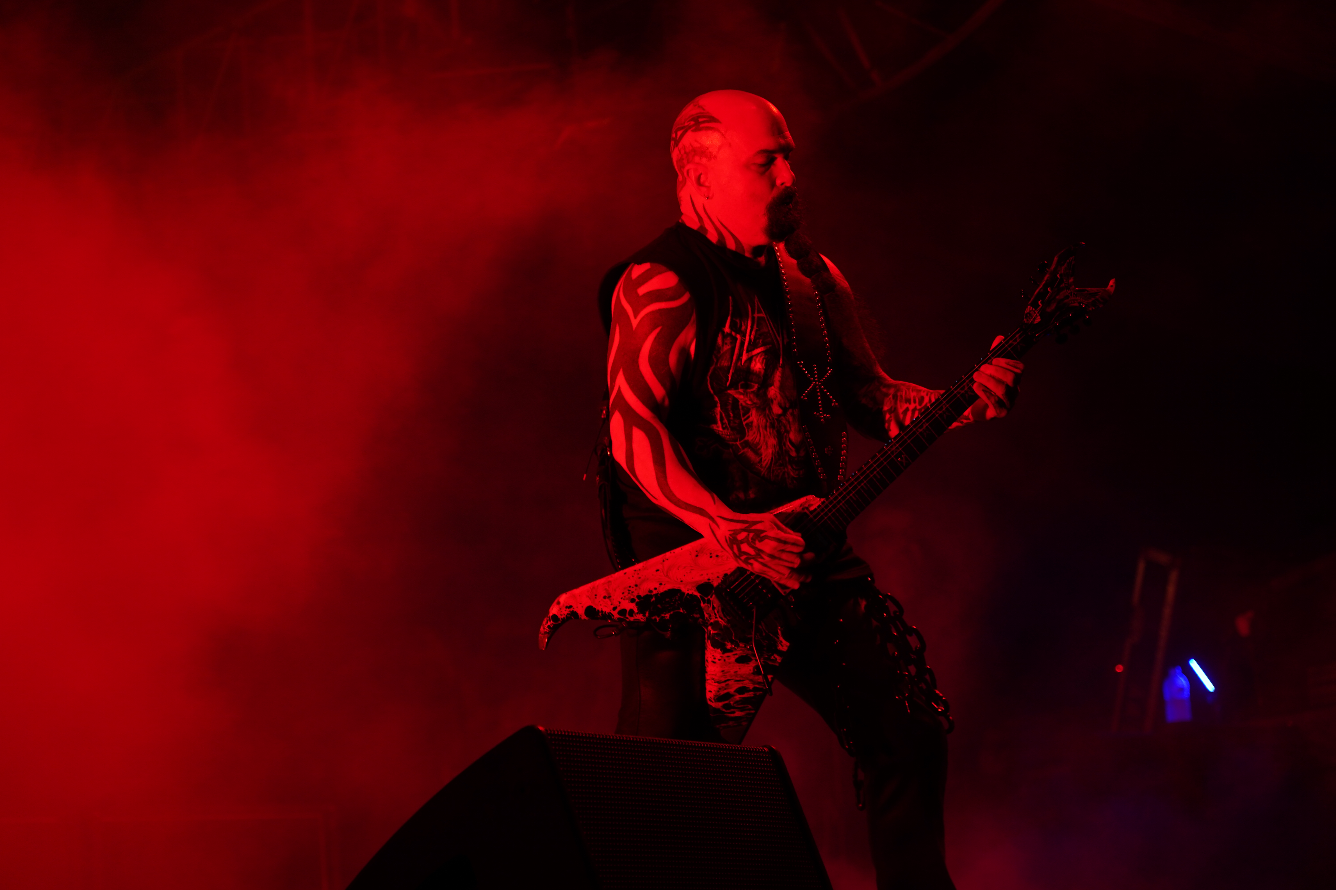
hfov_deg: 19.5
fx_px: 3896
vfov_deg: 13.0
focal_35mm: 105
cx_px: 668
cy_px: 445
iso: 800
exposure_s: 1/125
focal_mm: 105
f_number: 4
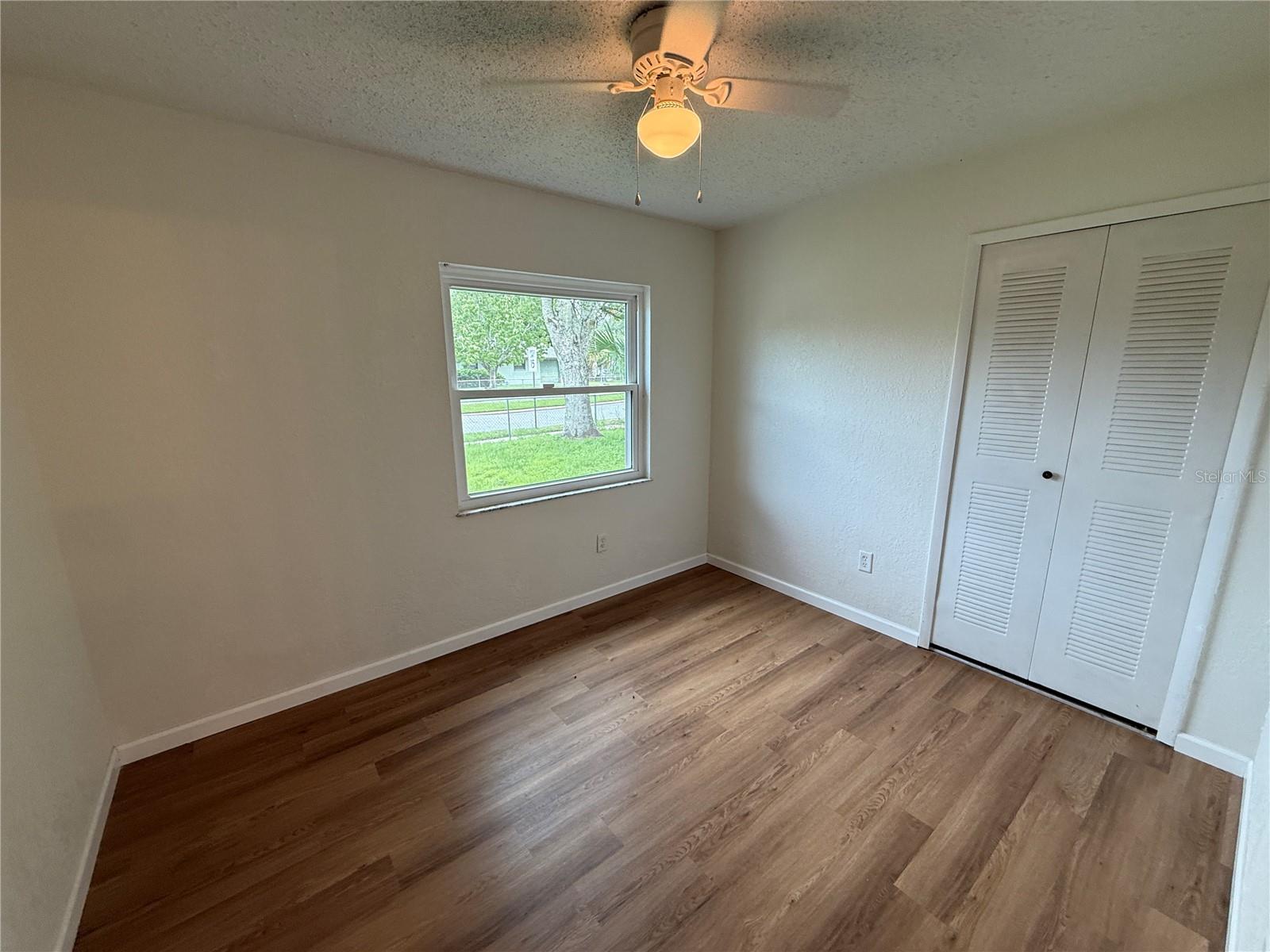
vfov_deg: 85.7
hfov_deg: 102.1
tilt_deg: -10.6
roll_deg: +1.5
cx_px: 635
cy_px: 476
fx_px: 514
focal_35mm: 14
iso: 100
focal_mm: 2.22
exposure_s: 1/120
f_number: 2.2
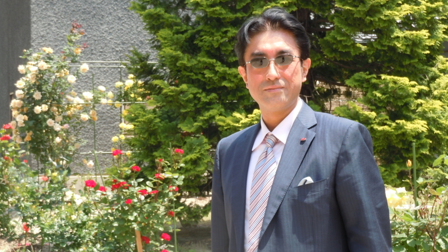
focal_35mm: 81
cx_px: 224
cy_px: 148
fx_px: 962
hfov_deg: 26.2
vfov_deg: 14.9
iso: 100
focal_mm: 13.2
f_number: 5.2
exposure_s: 1/125
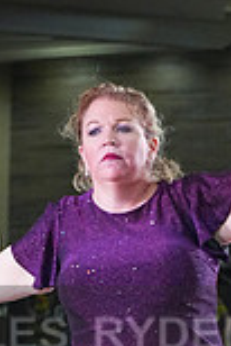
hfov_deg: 3.3
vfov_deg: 4.9
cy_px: 362
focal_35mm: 417
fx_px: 4004
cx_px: -19
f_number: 5
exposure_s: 1/400
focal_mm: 111
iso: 6400
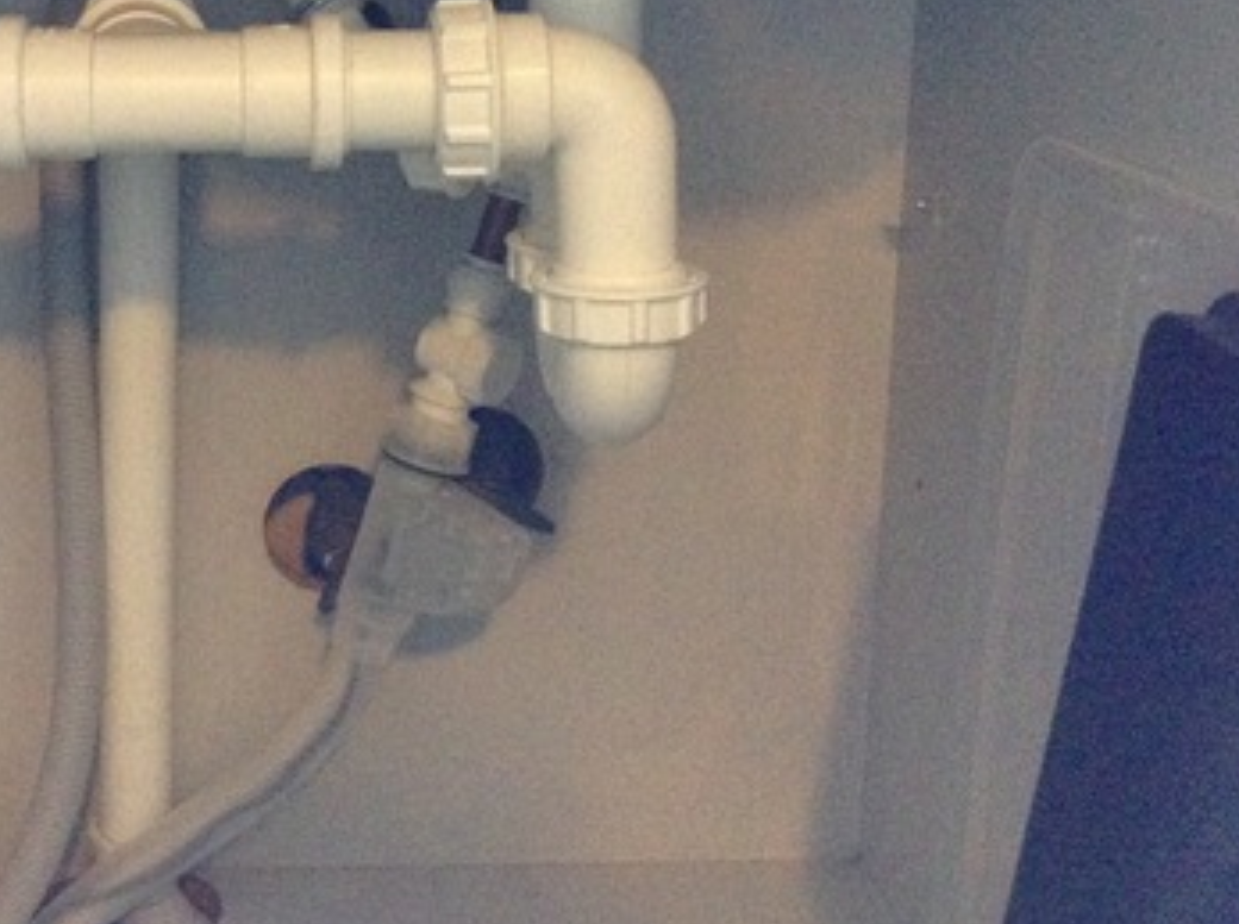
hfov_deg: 32.6
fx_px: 2037
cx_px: 196
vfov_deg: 25.2
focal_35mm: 57
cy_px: 214
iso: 320
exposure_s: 1/15
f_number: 2.4
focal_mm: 3.3
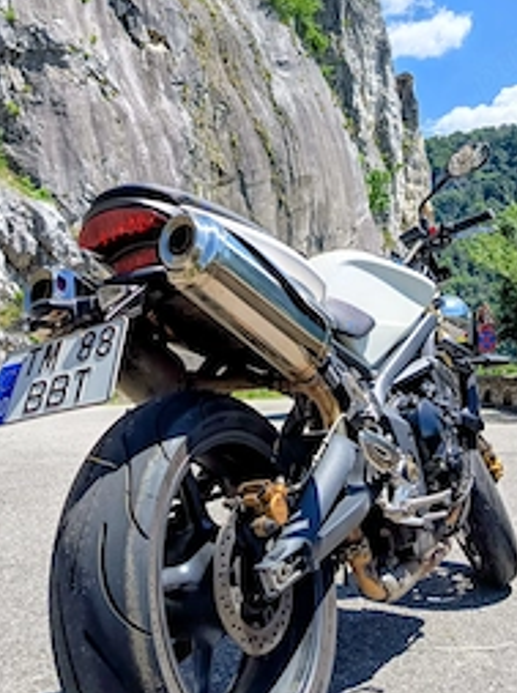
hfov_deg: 37.6
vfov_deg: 48.8
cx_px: 271
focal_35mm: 38
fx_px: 759
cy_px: 282
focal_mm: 5.24
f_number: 1.7
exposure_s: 1/391
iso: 51
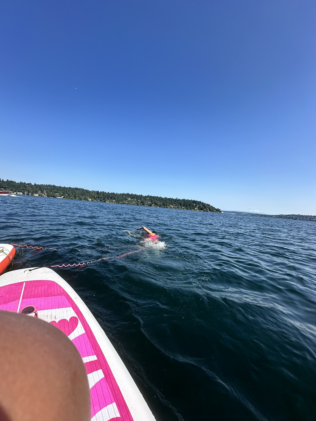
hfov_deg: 85.7
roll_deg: -5.3
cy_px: 210
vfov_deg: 102.1
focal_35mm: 14
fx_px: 170
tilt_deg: -1.3
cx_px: 158
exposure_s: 1/1335
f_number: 2.2
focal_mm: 2.22
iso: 50
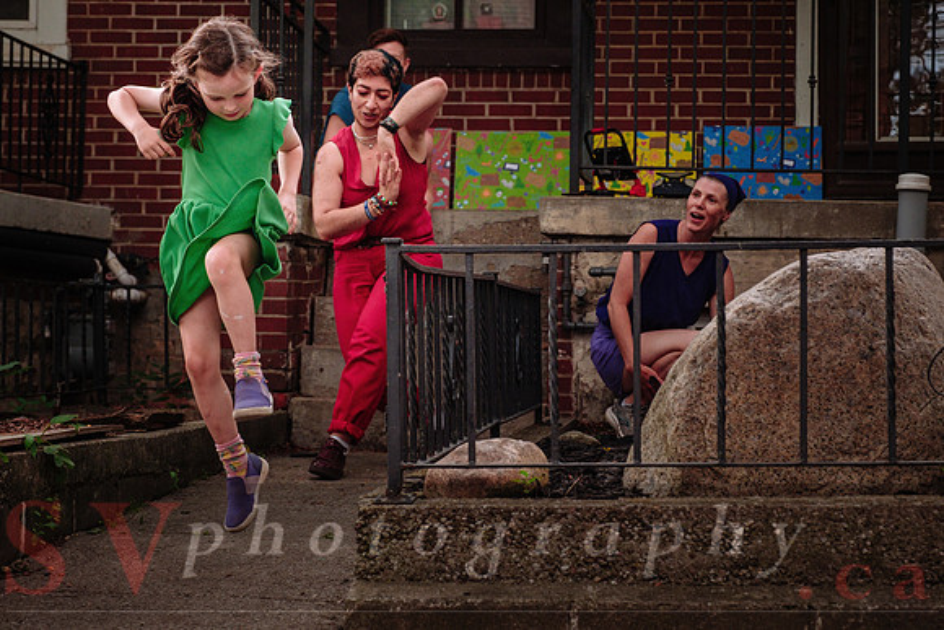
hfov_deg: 24.7
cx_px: 526
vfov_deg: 16.6
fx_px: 2155
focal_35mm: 82
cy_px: 309
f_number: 4
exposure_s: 1/400
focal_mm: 48.5
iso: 400
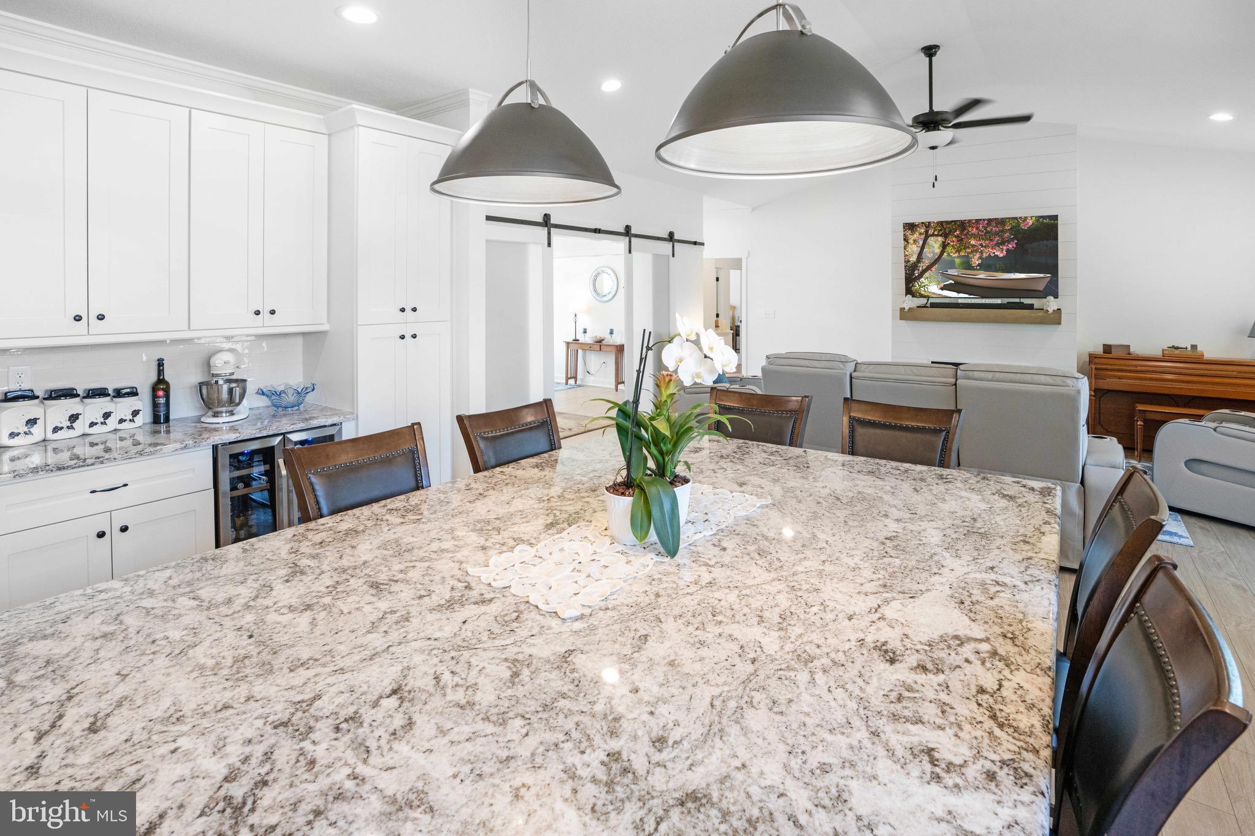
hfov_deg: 96.7
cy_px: 418
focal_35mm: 16
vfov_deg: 73.7
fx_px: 558
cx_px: 628
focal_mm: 16
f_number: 8
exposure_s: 1/30
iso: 1250
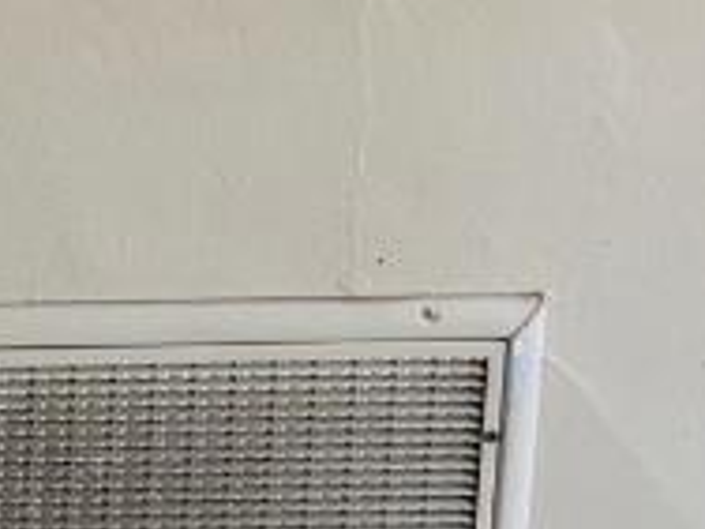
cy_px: -655
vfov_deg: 7.4
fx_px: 3890
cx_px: -1646
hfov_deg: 8.2
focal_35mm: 191
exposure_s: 1/103
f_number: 1.78
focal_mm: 6.76
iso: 200
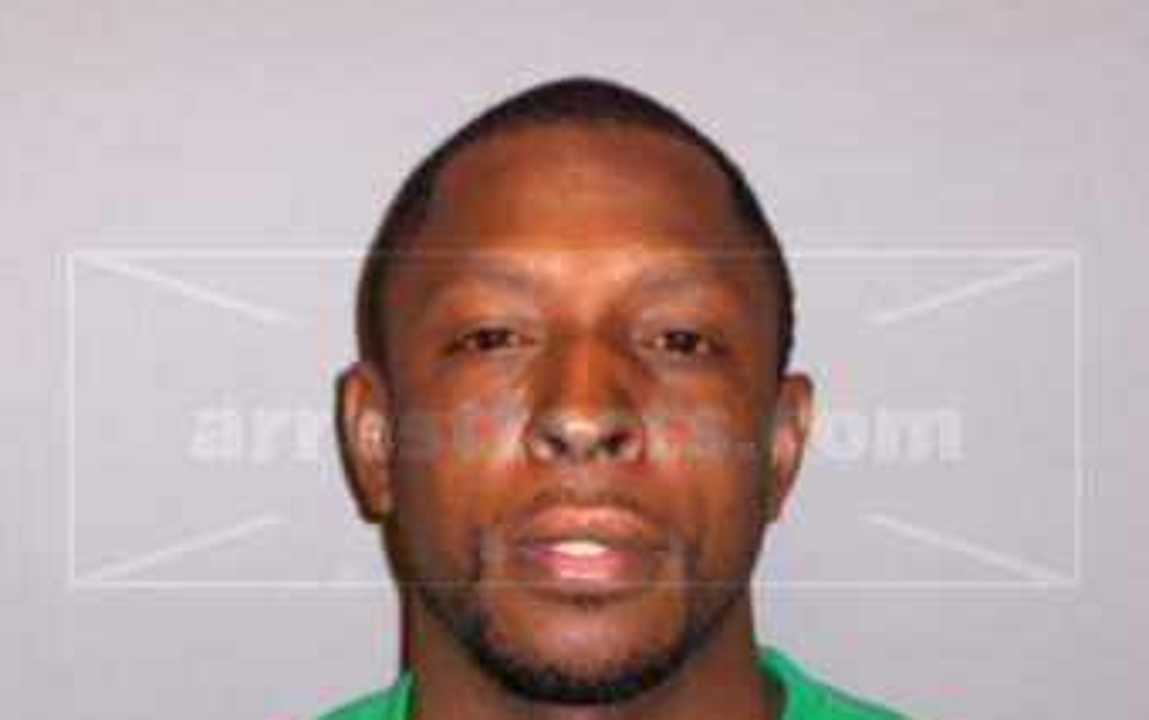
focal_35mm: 58
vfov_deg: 22.4
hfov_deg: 35.1
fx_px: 1817
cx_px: 576
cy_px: 419
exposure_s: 1/90
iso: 50
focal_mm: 11.1
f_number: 3.4
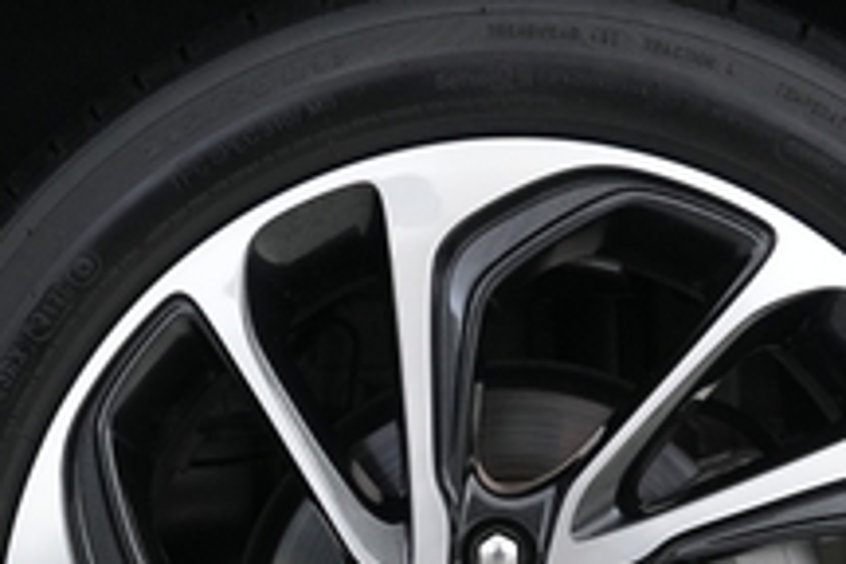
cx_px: 505
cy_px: 689
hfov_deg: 28.4
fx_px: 1668
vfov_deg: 18.2
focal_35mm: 71
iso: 4000
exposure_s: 1/160
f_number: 2.8
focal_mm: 24
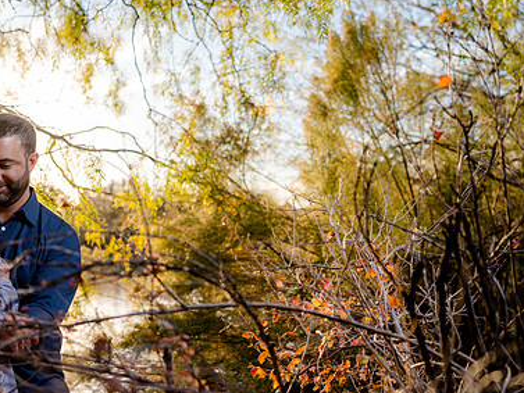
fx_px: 1030
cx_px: 177
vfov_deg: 21.5
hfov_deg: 28.4
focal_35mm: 68
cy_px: 262
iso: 100
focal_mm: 46
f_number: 4
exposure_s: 1/250
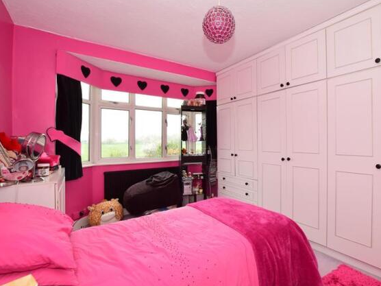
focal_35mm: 17
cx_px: 219
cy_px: 140
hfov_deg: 90.4
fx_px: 187
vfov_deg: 74.7
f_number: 13
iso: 500
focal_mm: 10
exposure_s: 1/13
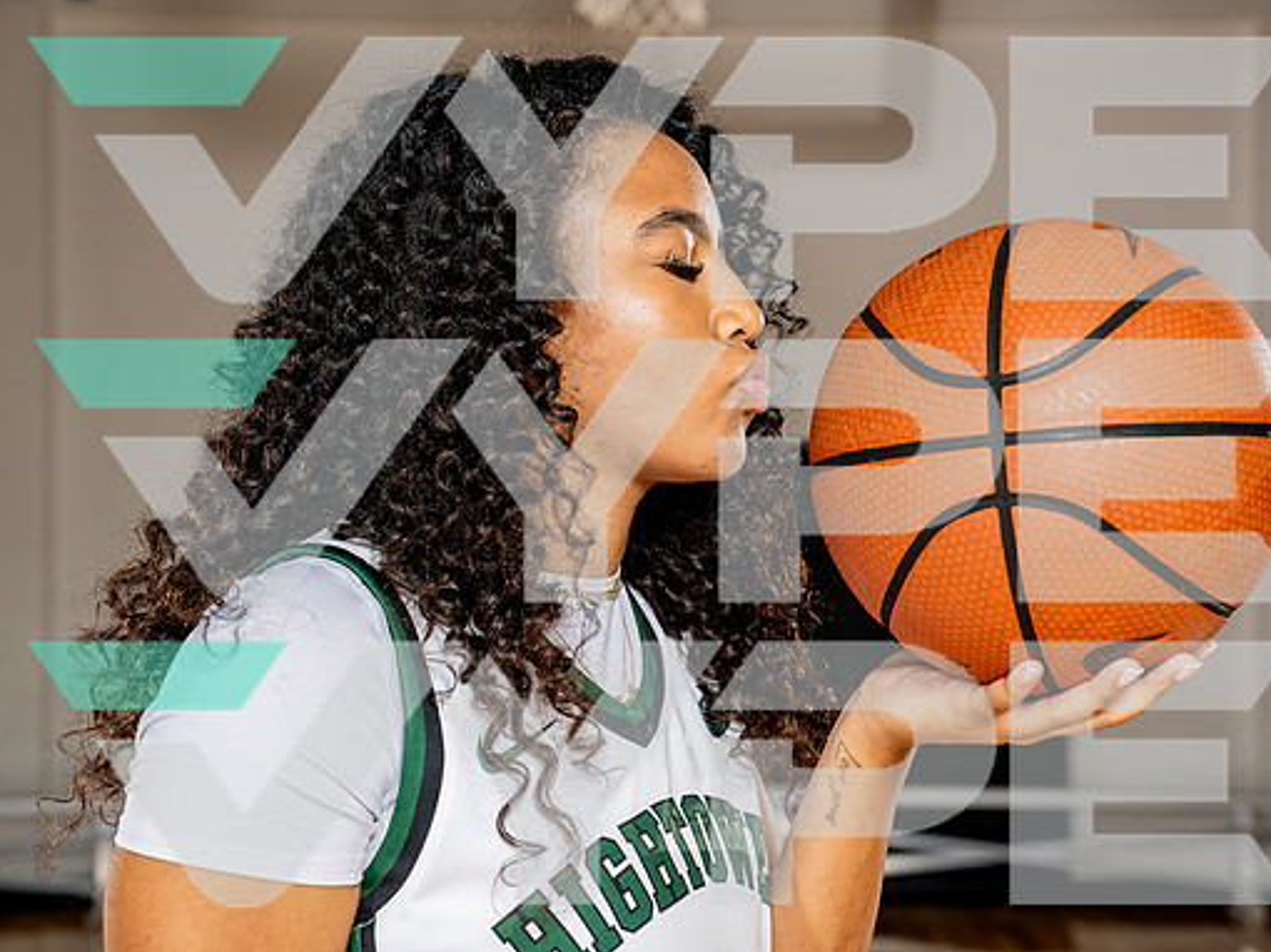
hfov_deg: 27.8
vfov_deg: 21.0
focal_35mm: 70
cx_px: 670
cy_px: 472
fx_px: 2569
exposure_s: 1/250
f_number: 5.6
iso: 200
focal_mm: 64
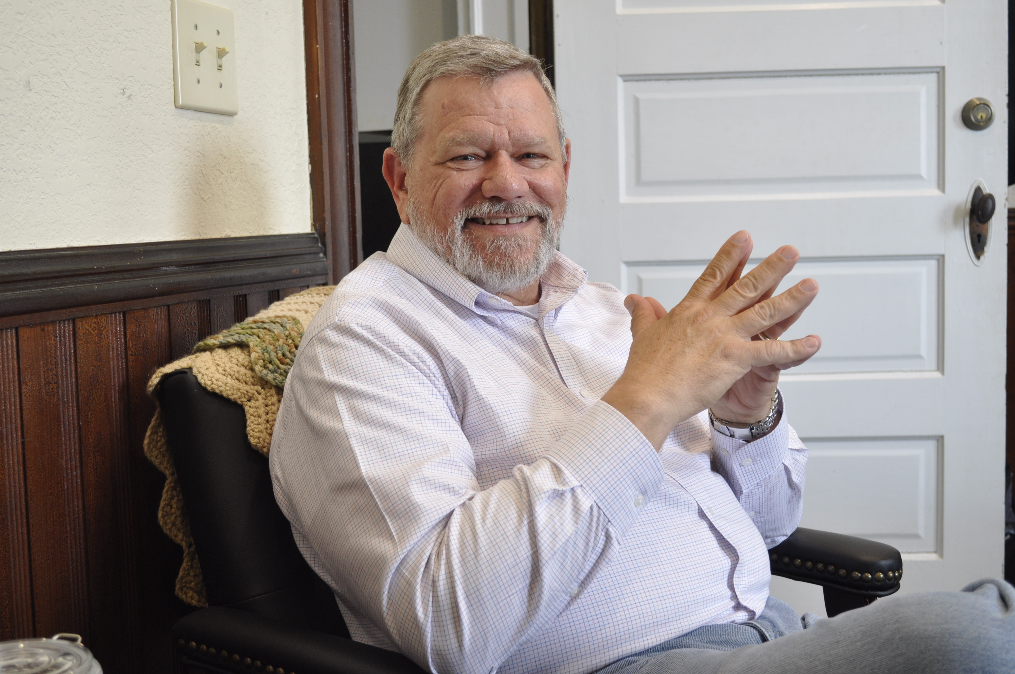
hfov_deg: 43.7
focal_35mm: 45
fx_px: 1267
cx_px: 508
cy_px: 337
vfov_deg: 29.8
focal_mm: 30
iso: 560
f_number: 4.5
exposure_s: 1/30
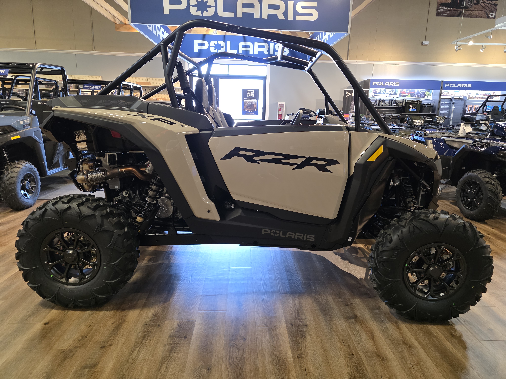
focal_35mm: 23
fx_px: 336
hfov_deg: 73.9
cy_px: 190
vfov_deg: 58.9
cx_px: 253
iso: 640
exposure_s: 1/120
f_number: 1.7
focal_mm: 6.3
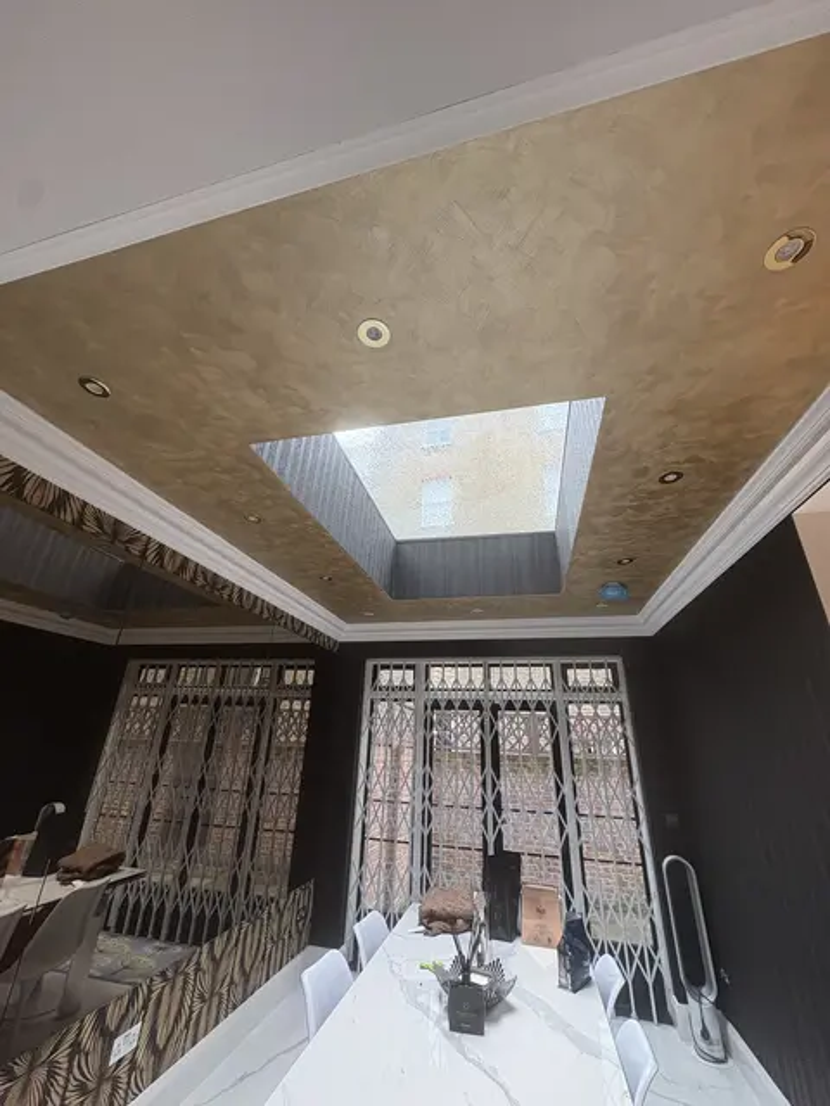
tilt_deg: +23.0
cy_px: 553
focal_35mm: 14
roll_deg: -1.7
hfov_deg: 85.7
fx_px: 448
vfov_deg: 102.1
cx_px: 415
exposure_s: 1/100
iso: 200
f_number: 2.2
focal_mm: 2.22
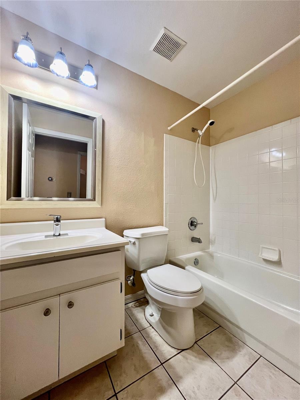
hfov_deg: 89.9
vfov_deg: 106.2
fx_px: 150
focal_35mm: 13
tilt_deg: +0.2
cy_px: 200
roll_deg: -0.2
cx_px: 150
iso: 160
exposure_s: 1/60
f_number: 1.8
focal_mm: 1.57
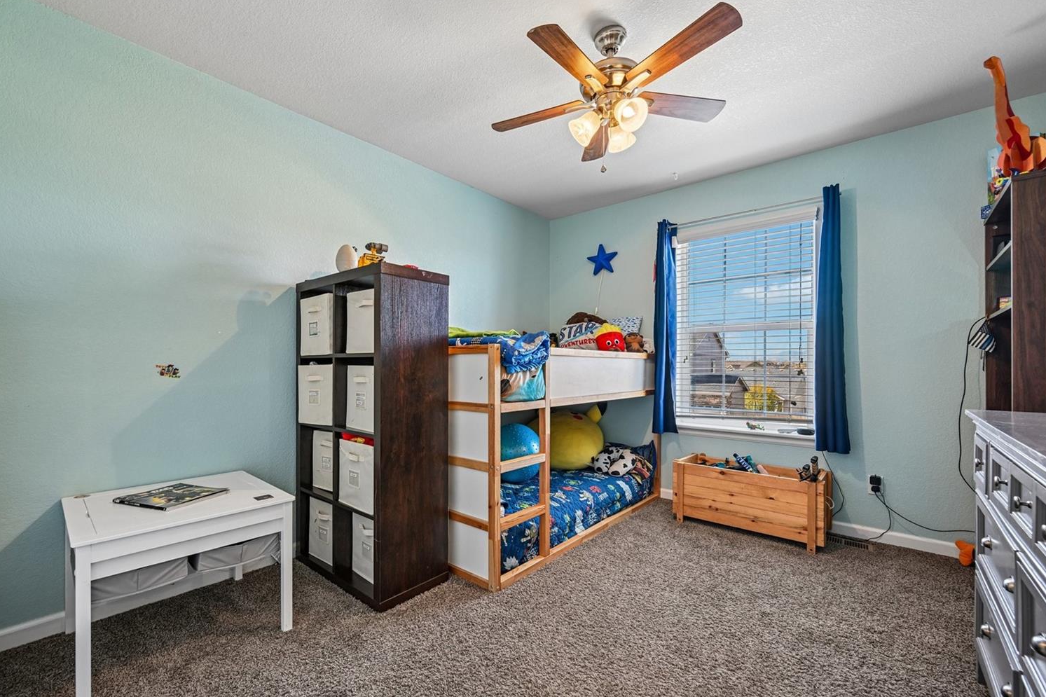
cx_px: 489
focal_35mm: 15
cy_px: 365
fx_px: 436
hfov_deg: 100.3
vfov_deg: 77.3
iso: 180
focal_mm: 14
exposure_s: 1/15
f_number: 8
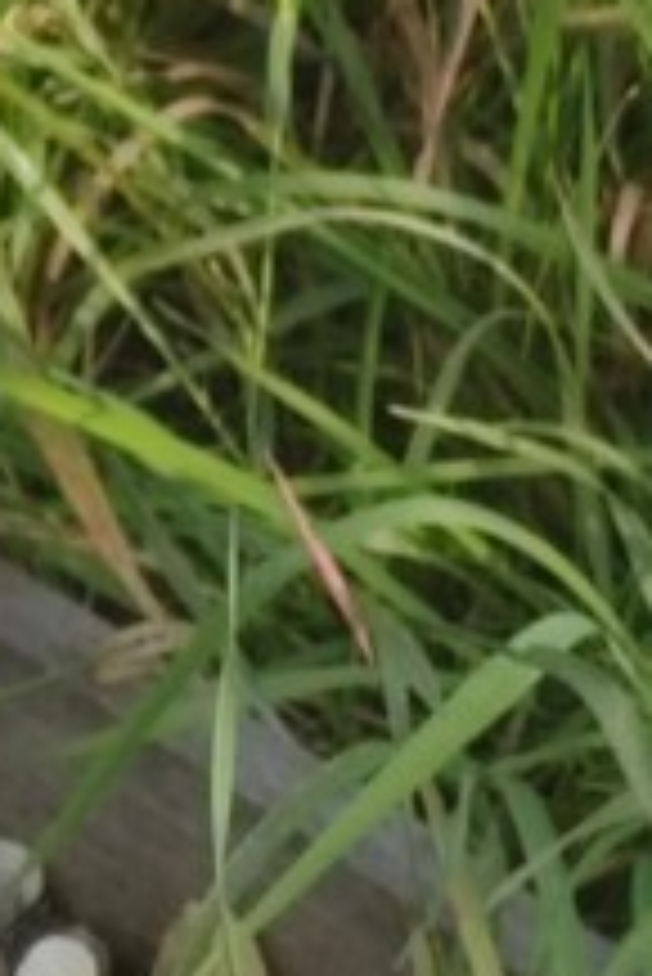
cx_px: -1142
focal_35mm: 314
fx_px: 8516
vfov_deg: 6.5
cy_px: -90
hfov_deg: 4.3
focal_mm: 5.52
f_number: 1.9
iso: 100
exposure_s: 1/530
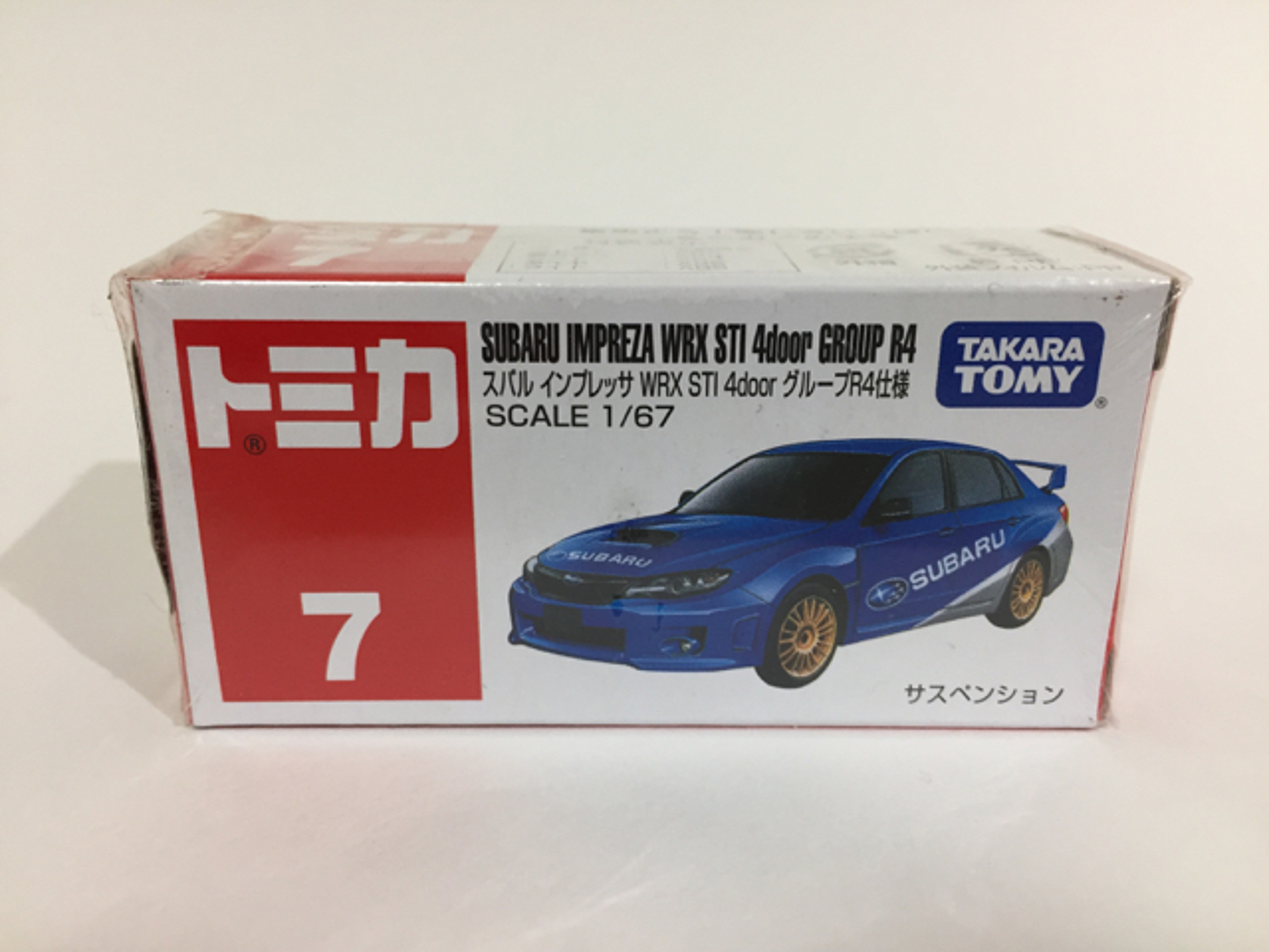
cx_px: 634
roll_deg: +0.7
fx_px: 1063
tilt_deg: -16.5
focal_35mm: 29
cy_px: 476
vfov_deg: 48.2
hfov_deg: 61.7
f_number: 2.2
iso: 50
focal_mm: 4.15
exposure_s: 1/30
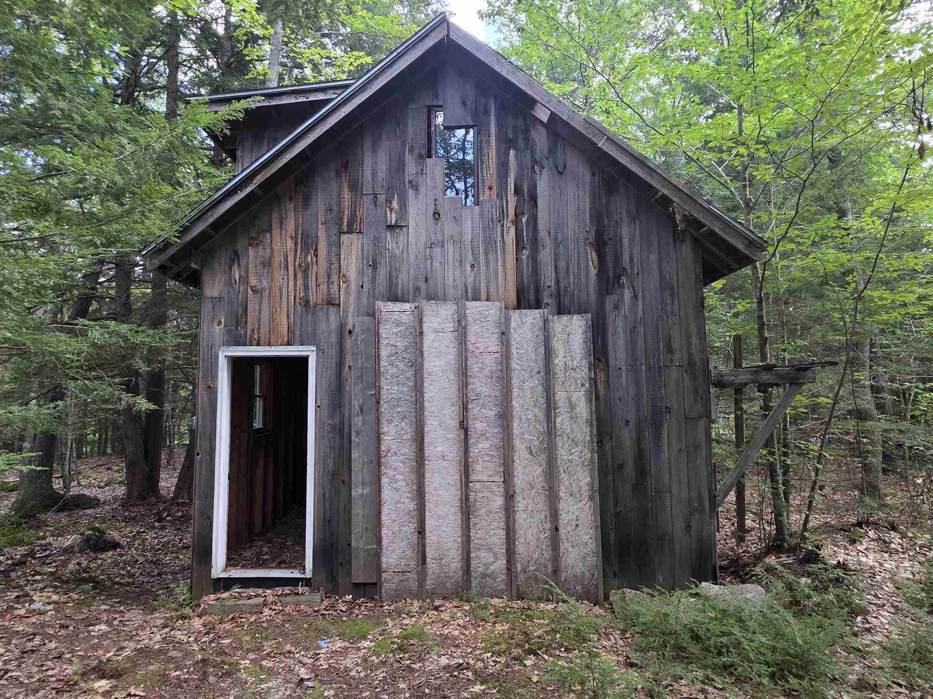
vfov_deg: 68.6
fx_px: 512
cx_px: 445
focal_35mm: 19
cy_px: 330
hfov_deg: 84.6
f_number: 1.9
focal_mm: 2.2
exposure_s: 1/120
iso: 64
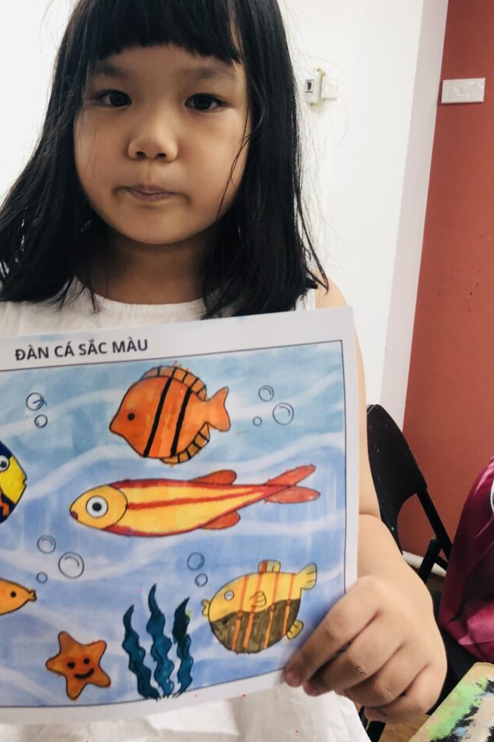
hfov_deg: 32.1
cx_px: 133
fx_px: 844
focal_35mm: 41
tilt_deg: -4.3
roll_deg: -5.7
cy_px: 270
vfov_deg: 46.9
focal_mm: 4
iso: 20
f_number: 1.8
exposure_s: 1/33
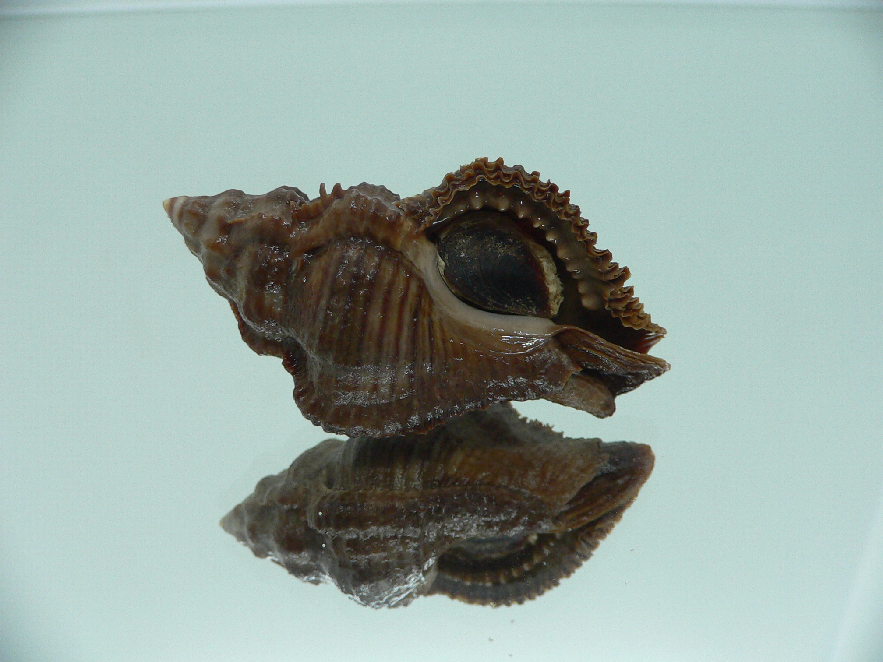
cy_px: 331
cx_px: 442
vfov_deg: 40.7
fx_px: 893
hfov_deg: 52.6
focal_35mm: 35
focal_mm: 4.6
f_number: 2.8
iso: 150
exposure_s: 1/60
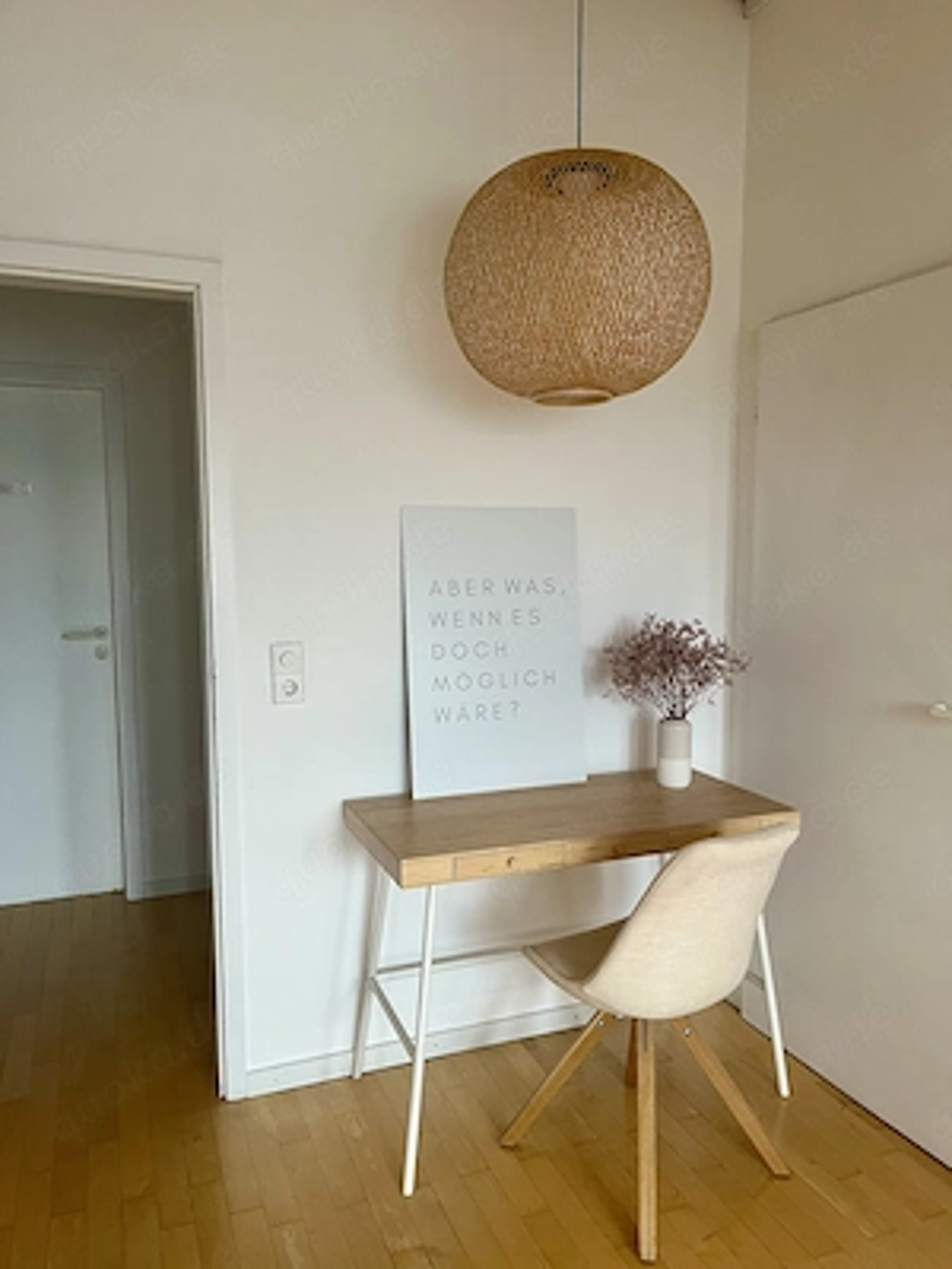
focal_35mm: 26
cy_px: 634
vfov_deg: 67.3
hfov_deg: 53.1
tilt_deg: -6.0
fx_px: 953
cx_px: 476
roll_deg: +1.1
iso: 100
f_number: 1.6
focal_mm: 5.1
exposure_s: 1/50
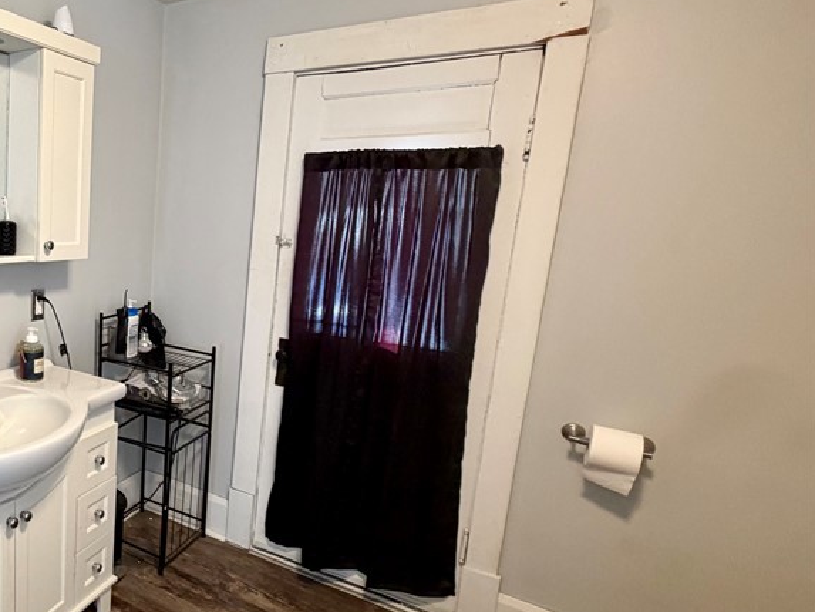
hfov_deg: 59.5
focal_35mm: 25
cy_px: 306
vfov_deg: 54.9
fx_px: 589
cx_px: 88
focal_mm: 2.22
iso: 250
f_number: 2.2
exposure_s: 1/60
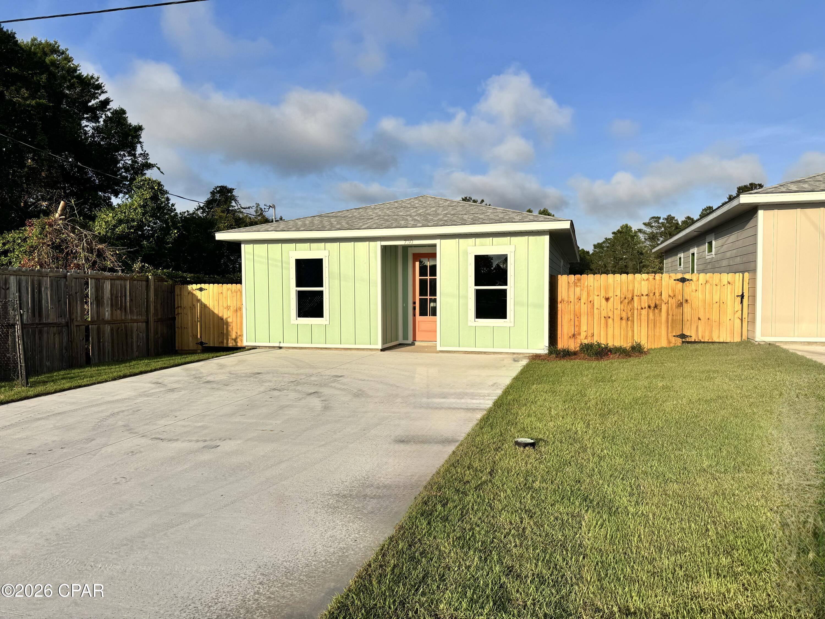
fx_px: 572
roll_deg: -0.9
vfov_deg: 56.8
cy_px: 310
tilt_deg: -3.0
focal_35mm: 24
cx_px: 412
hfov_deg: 71.6
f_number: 1.78
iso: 80
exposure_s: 1/5814
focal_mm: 6.76
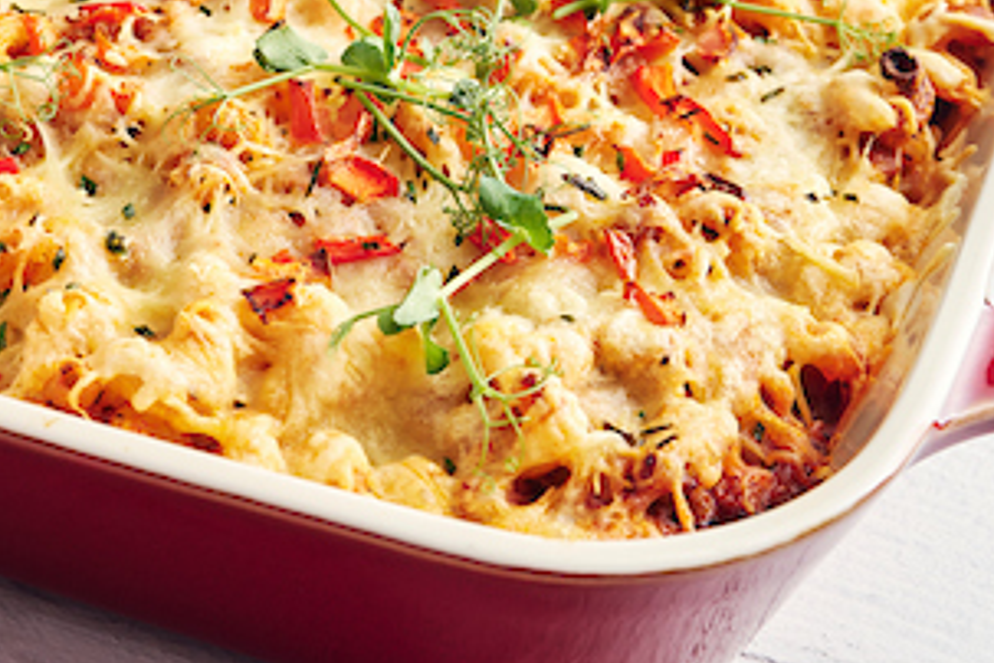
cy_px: 125
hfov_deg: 20.2
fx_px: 2733
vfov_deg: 13.7
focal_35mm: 99
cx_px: 112
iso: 200
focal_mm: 50
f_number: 5.6
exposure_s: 1/125
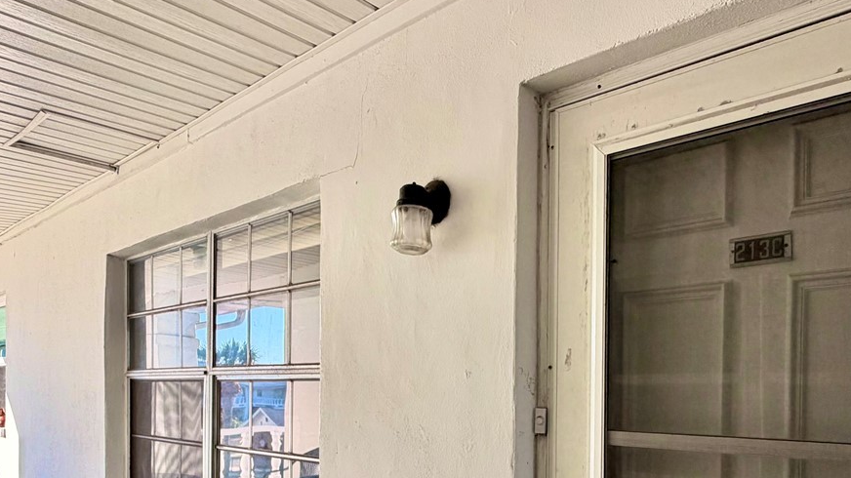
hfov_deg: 67.3
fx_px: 632
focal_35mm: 28
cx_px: 509
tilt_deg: -1.3
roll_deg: -0.6
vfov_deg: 39.4
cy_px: 400
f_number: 2.2
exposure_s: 1/121
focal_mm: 2.22
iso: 64
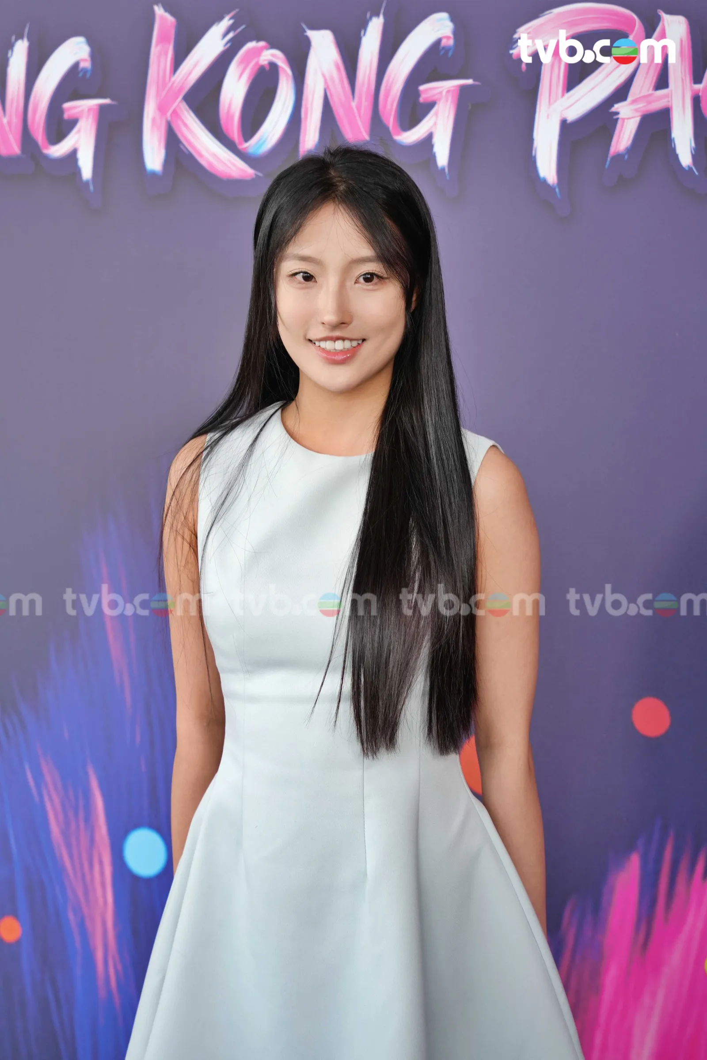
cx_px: 354
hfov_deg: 12.0
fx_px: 3358
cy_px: 530
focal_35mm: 114
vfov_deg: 17.9
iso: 320
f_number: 5
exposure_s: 1/125
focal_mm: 114
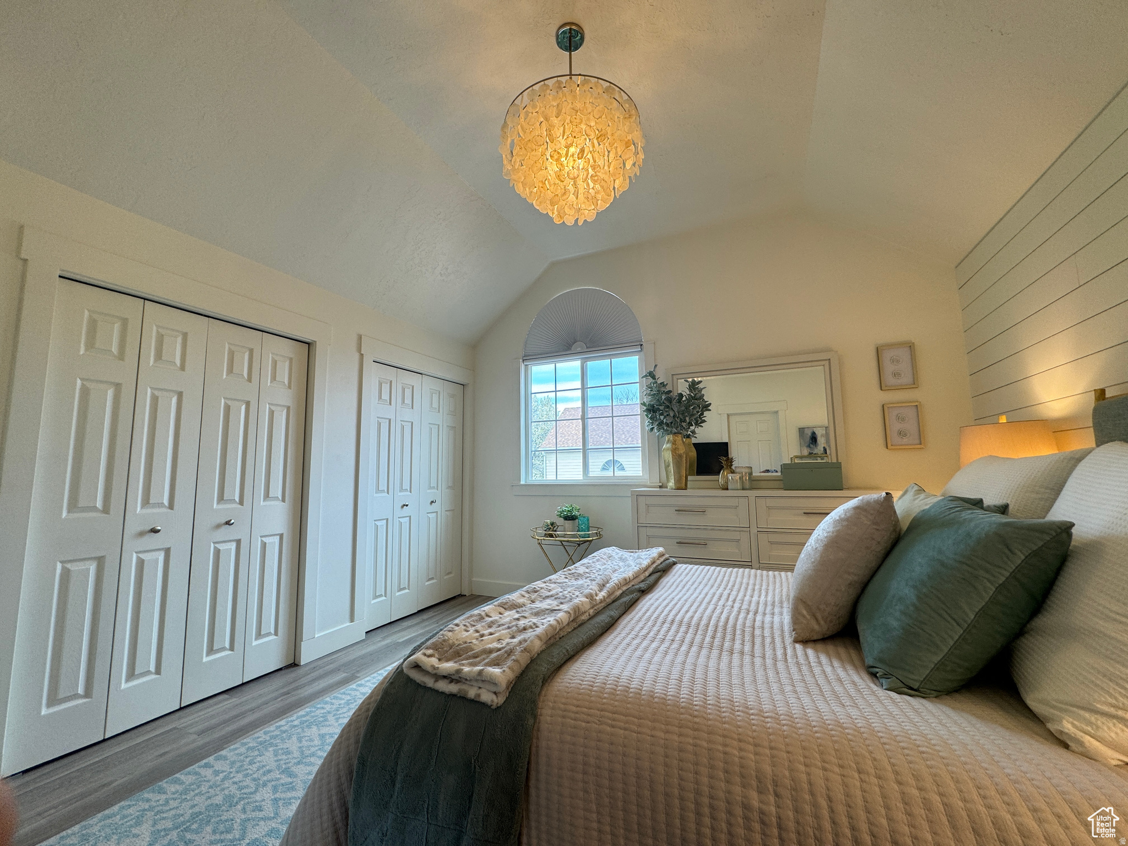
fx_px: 456
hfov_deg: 102.1
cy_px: 423
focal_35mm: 14
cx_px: 564
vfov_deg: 85.7
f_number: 2.2
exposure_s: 1/120
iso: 80
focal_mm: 2.22
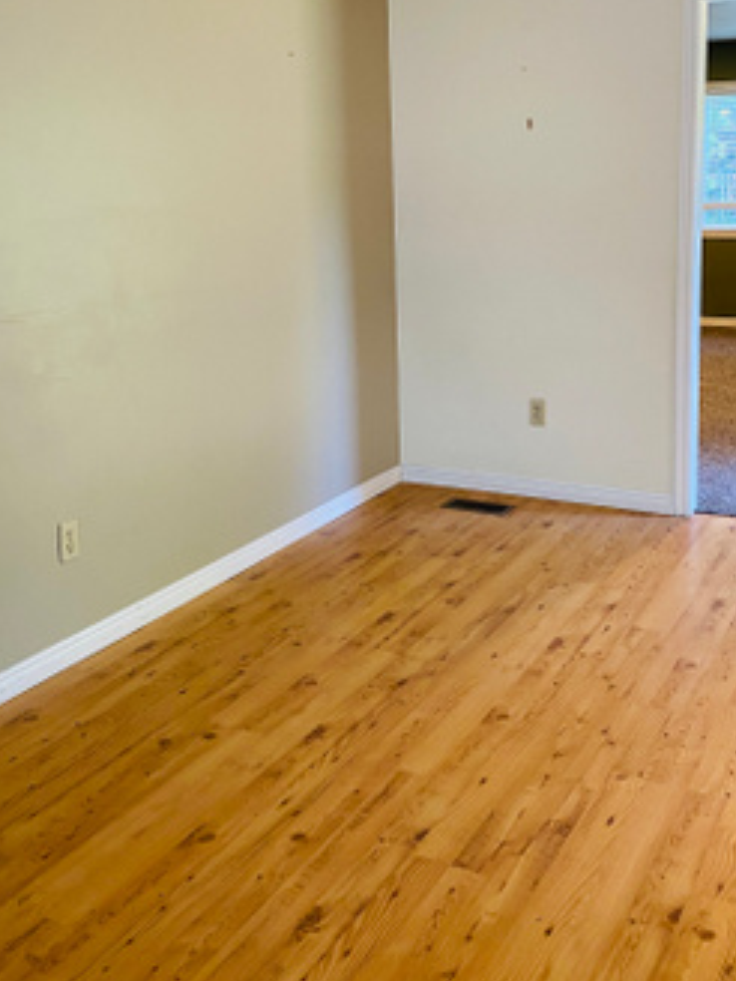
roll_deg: +1.9
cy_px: 362
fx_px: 1077
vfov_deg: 48.5
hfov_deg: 37.5
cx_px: 467
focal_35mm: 38
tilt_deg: -7.7
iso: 160
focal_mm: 4.25
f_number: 1.8
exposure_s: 1/60
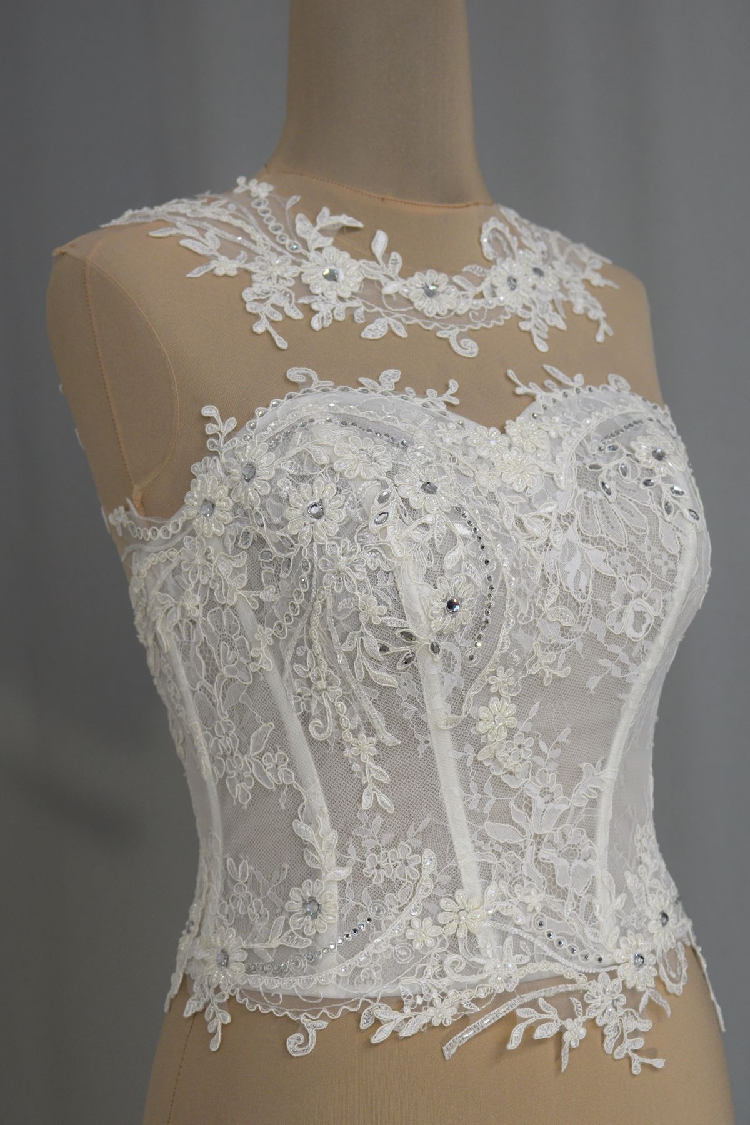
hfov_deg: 25.8
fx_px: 1640
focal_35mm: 52
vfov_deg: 37.9
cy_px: 562
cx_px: 375
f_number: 4.5
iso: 400
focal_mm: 35
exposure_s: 1/80
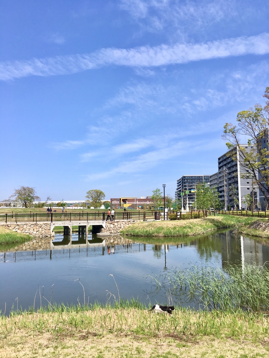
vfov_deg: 61.7
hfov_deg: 48.2
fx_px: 300
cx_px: 134
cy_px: 179
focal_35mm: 29
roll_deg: +0.4
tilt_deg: +4.9
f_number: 2.2
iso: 25
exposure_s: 1/1923
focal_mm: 4.15
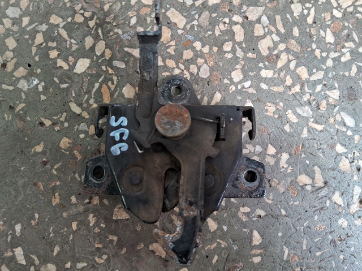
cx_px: 181
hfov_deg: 67.3
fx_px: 272
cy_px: 136
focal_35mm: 26
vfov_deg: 53.0
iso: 400
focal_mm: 3.98
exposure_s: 1/50
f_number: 1.8
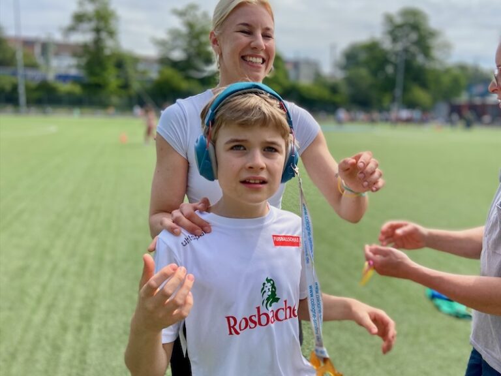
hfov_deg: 67.3
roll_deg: -0.2
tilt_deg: -12.8
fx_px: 376
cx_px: 250
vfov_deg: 53.1
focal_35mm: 26
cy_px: 188
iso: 32
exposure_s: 1/1898
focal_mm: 4.25
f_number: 1.8
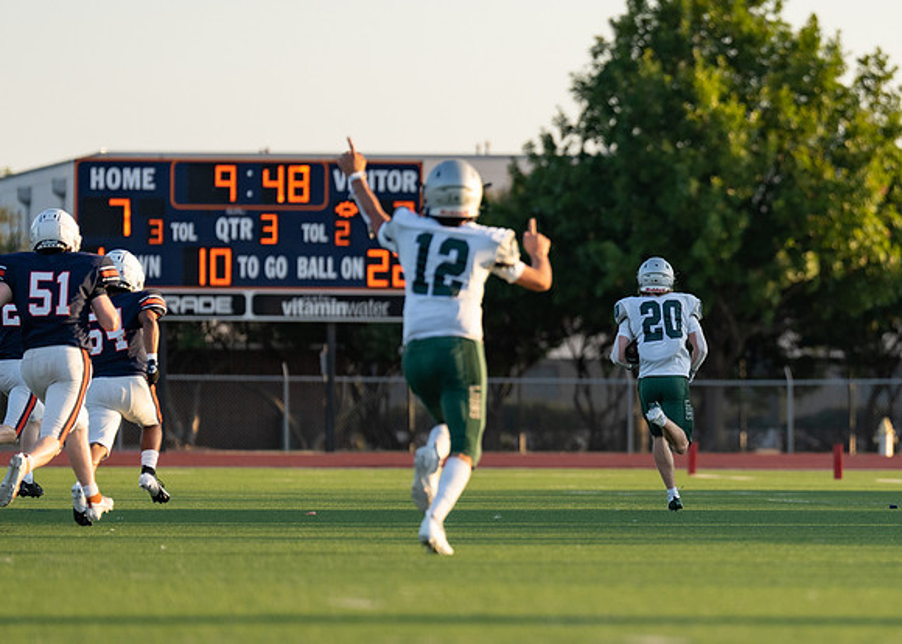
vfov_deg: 4.3
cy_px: 380
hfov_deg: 6.0
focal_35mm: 334
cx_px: 677
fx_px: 8563
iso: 250
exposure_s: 1/1600
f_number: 2.8
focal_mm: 200
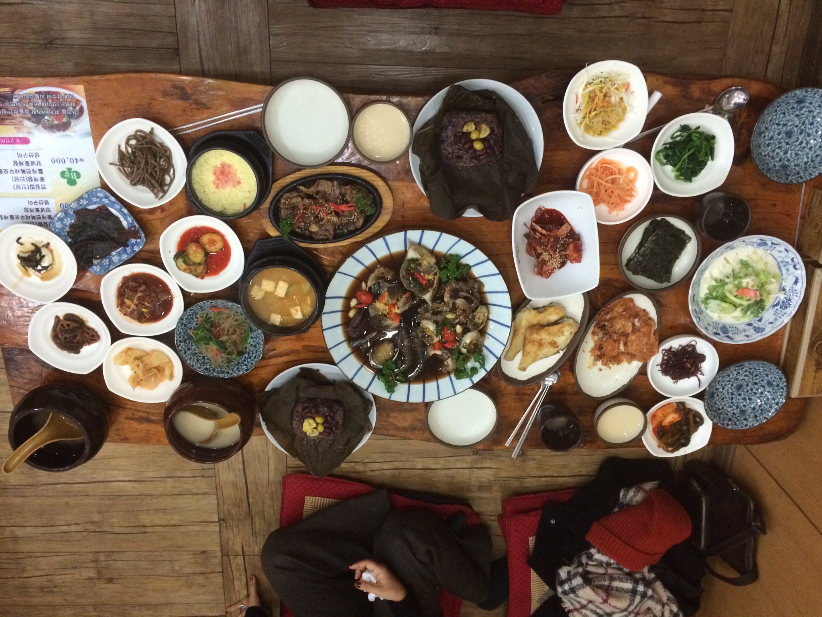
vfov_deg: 48.2
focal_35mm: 29
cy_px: 308
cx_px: 411
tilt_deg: -69.3
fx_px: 689
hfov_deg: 61.7
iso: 320
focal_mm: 4.15
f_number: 2.2
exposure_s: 1/30
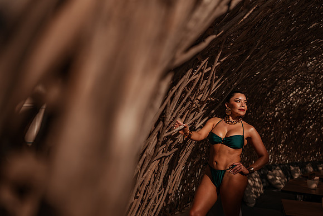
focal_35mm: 35
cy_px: 108
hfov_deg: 54.4
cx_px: 162
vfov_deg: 37.9
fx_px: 314
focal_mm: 35
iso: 50
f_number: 1.8
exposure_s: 1/8000
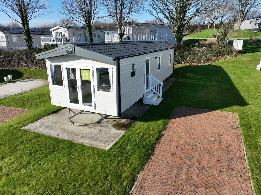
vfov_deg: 56.8
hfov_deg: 71.6
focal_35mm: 24
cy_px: 98
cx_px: 130
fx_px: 181
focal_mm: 12.29
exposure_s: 1/1600
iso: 200
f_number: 2.8
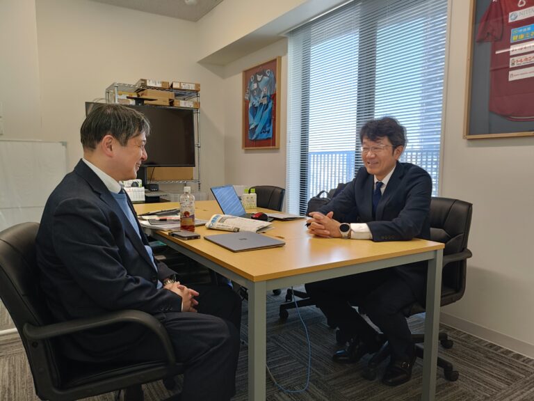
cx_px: 267
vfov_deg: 54.9
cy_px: 200
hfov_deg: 69.4
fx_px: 386
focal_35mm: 25
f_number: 1.7
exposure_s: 1/60
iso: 320
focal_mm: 4.7
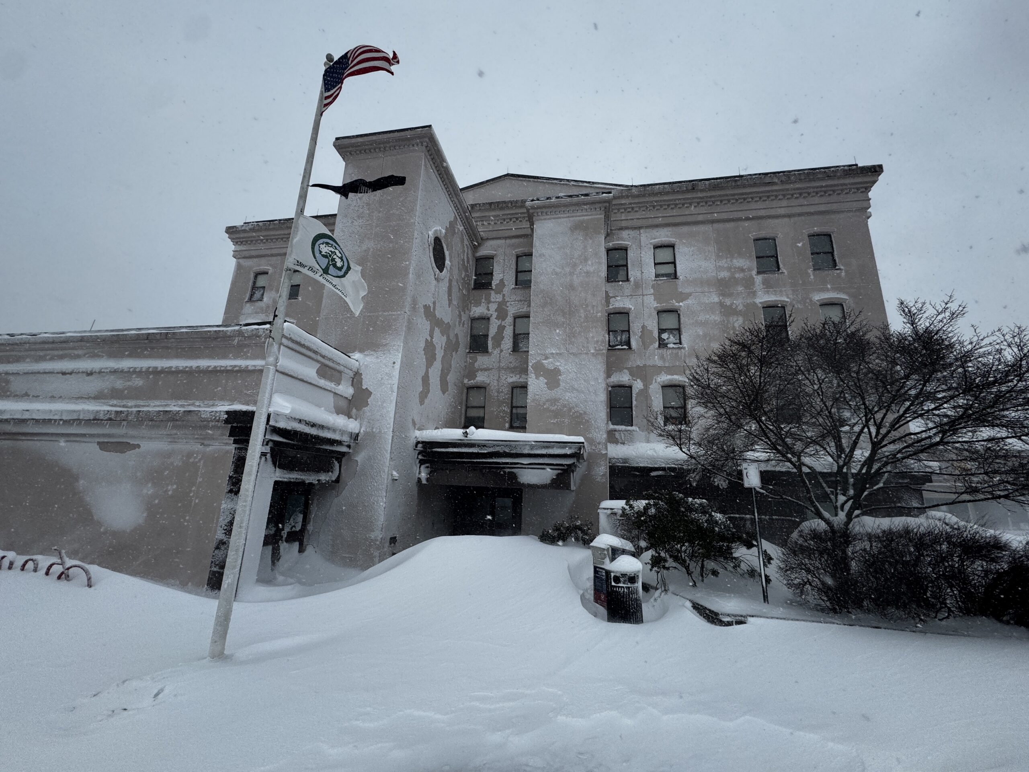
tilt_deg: +14.7
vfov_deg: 85.7
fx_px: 416
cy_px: 386
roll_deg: -2.0
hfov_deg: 102.1
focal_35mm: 14
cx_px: 514
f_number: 2.2
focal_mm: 2.22
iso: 50
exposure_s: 1/1506
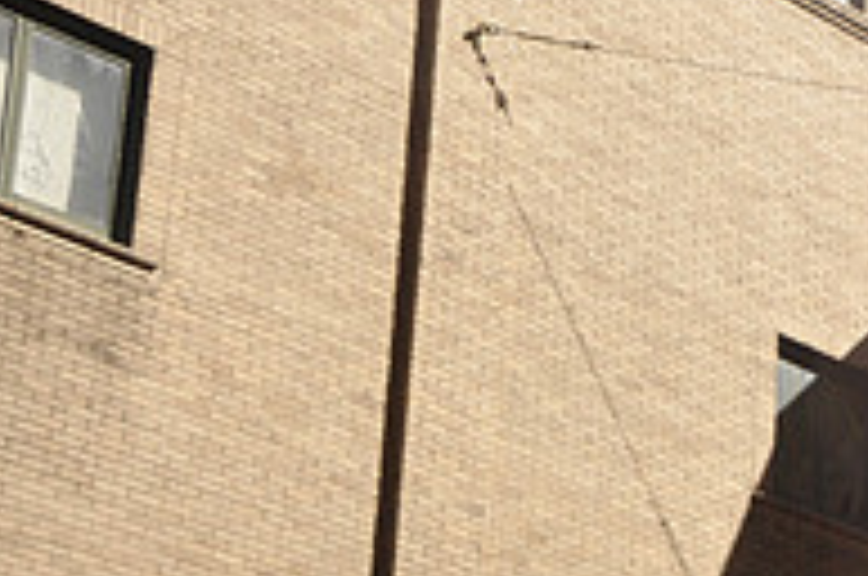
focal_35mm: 117
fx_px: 2816
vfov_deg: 11.5
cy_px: 659
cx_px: 1210
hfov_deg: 16.3
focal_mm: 26
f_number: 10
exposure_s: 1/400
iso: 400
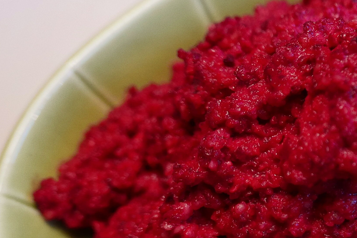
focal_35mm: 91
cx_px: 402
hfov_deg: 21.1
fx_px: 903
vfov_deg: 15.0
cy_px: 140
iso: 640
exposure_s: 1/80
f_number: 2.3
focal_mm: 15.9
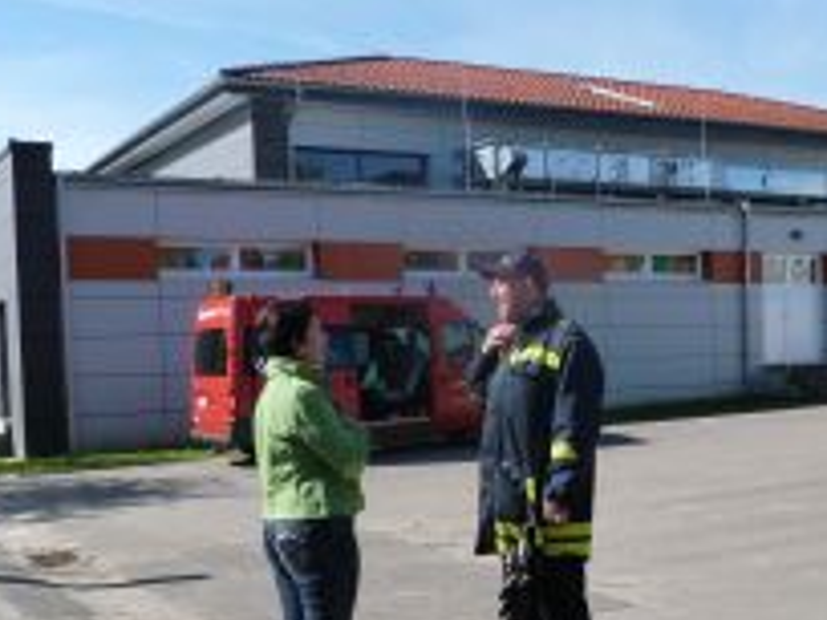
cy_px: 409
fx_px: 1171
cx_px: 495
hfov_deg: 38.8
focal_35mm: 49
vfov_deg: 29.5
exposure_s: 1/250
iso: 125
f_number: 5.6
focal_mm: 4.5
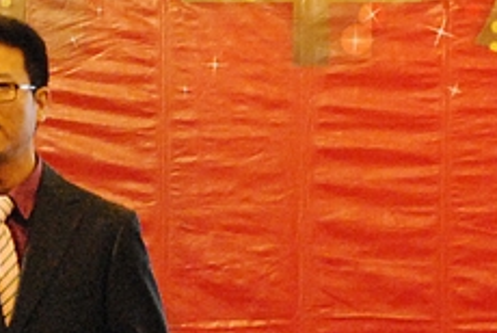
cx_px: -115
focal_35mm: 336
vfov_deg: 4.1
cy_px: 296
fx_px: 4645
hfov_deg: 6.1
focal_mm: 86
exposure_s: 1/40
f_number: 6.3
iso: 1600
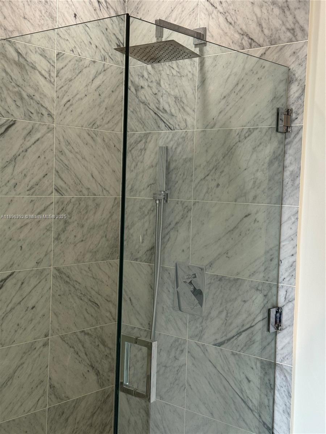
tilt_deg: -1.9
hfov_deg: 30.3
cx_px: 163
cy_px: 217
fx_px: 603
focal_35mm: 48
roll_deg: -0.9
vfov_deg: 39.7
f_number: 1.78
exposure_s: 1/60
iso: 160
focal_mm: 6.76
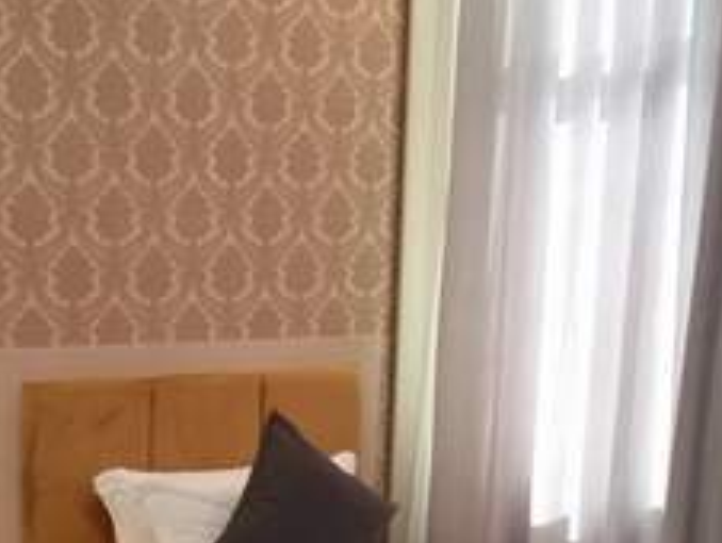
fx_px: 1441
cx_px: 112
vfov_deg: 20.3
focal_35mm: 69
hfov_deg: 27.4
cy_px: 607
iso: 200
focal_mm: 3.93
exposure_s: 1/33
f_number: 1.7
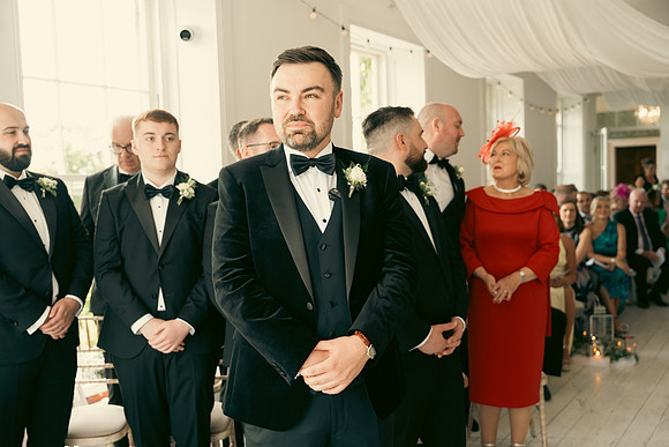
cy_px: 224
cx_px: 334
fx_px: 688
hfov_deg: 51.9
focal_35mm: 37
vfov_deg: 36.0
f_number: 3.5
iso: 640
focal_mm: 37
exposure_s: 1/160
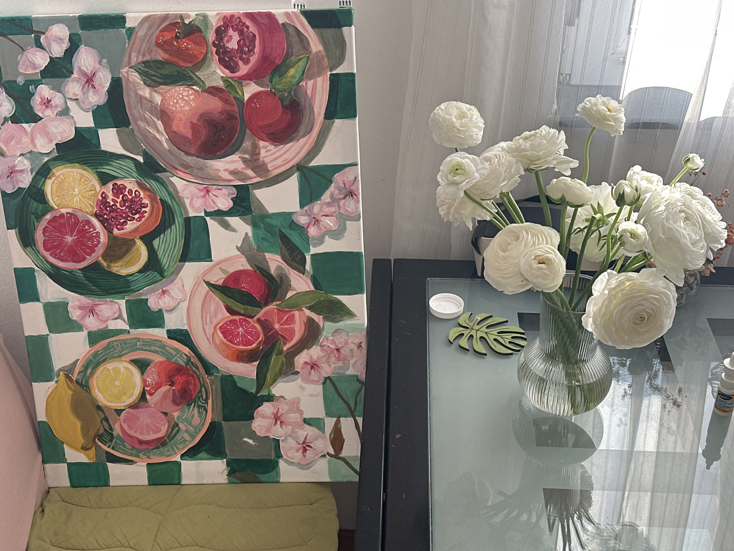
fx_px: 1018
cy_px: 276
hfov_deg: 39.7
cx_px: 367
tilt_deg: -33.4
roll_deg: +1.1
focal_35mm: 48
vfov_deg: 30.3
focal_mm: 6.86
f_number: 1.78
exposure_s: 1/171
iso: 50
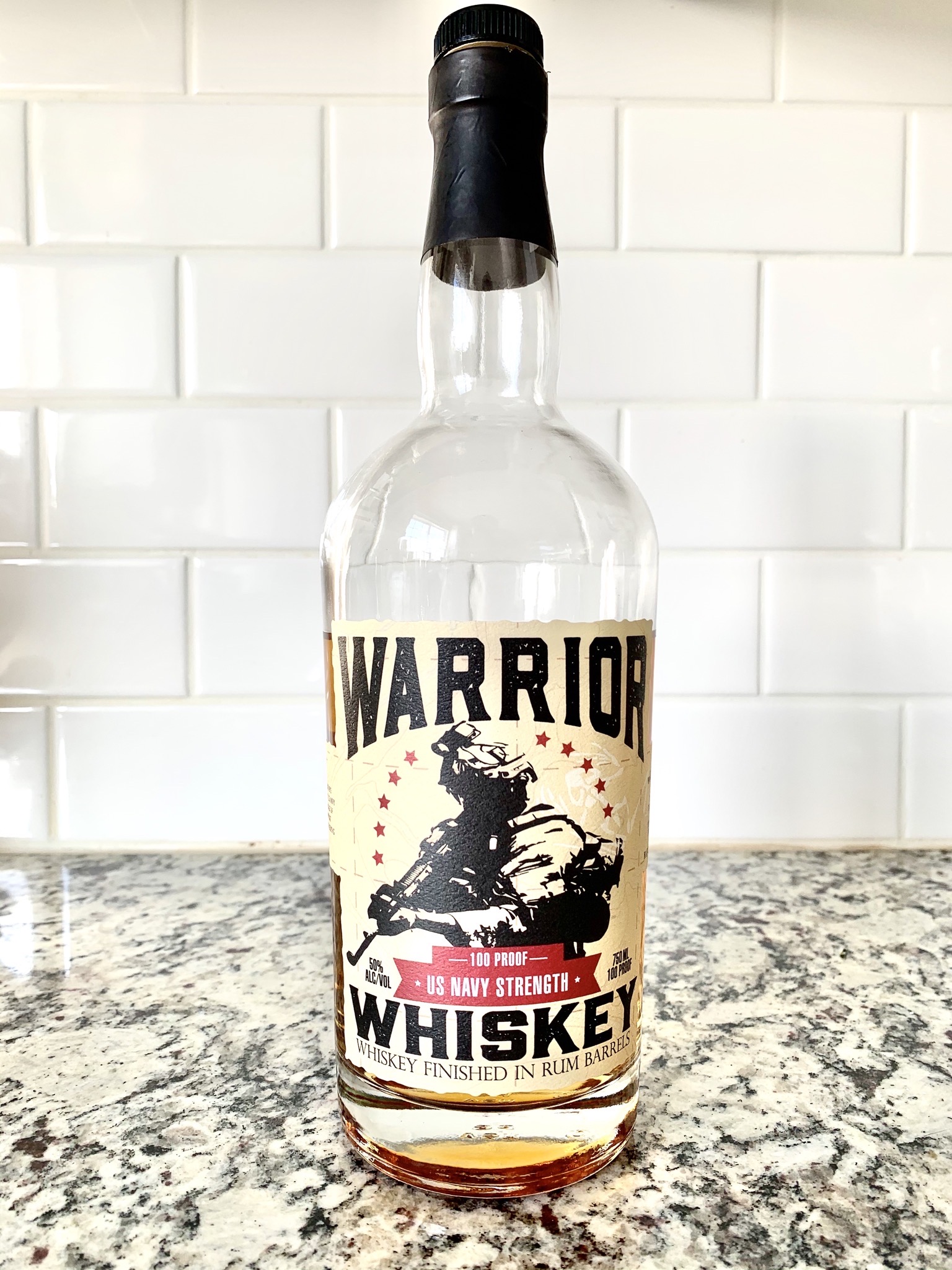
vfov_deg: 67.3
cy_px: 635
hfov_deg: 53.1
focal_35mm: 26
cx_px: 476
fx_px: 953
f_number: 1.8
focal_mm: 4.25
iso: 25
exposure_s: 1/126
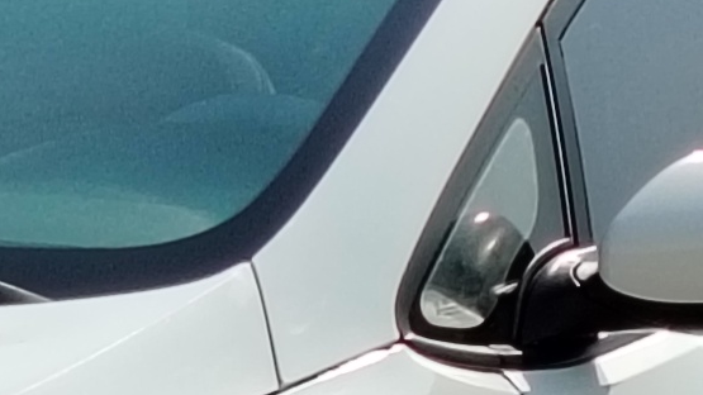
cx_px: -125
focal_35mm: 557
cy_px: 403
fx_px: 10381
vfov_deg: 2.2
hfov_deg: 3.9
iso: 100
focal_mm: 5.25
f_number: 1.75
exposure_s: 1/990
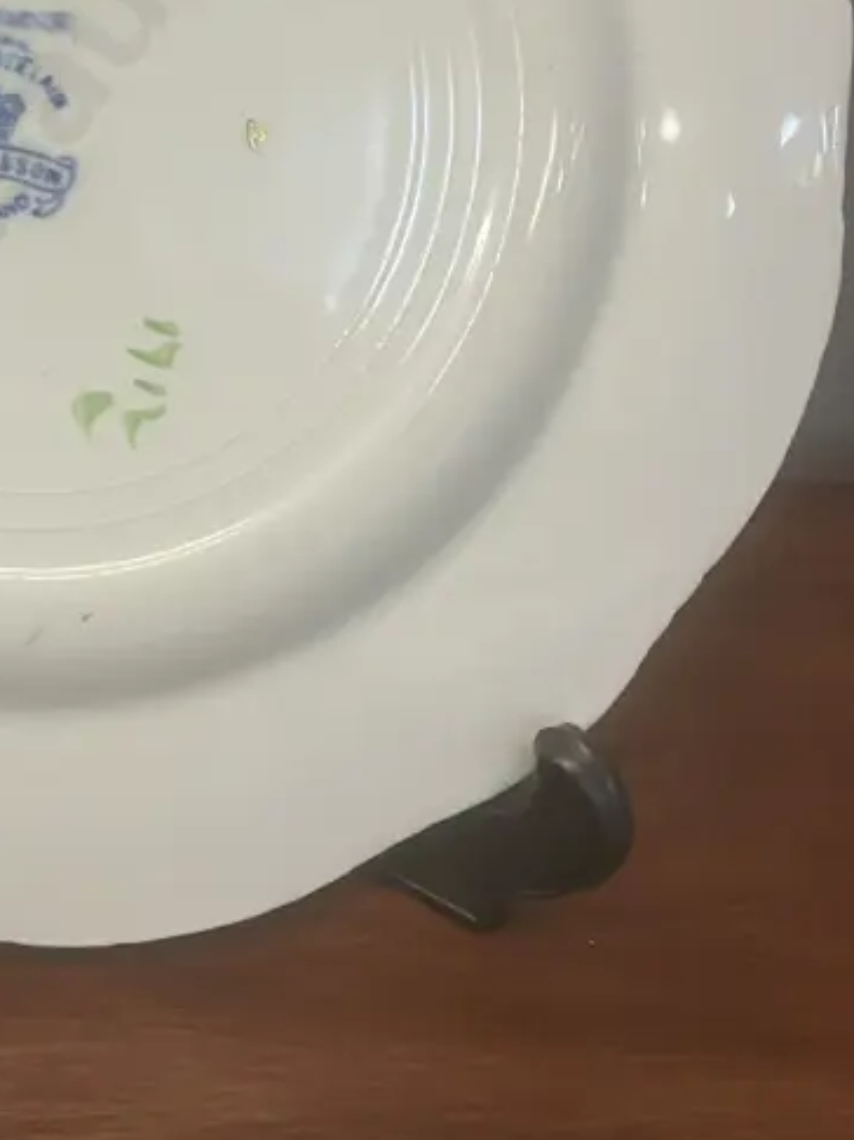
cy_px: 188
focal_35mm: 59
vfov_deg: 31.6
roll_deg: -2.5
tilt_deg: -28.3
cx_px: -14
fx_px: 1942
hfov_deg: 23.7
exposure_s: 1/50
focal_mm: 3.99
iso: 64
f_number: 1.8
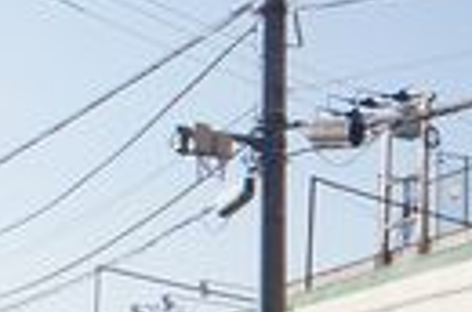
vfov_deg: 8.2
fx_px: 2171
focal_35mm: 166
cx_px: 737
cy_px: 337
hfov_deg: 11.8
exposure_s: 1/400
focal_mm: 16
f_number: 8
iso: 200
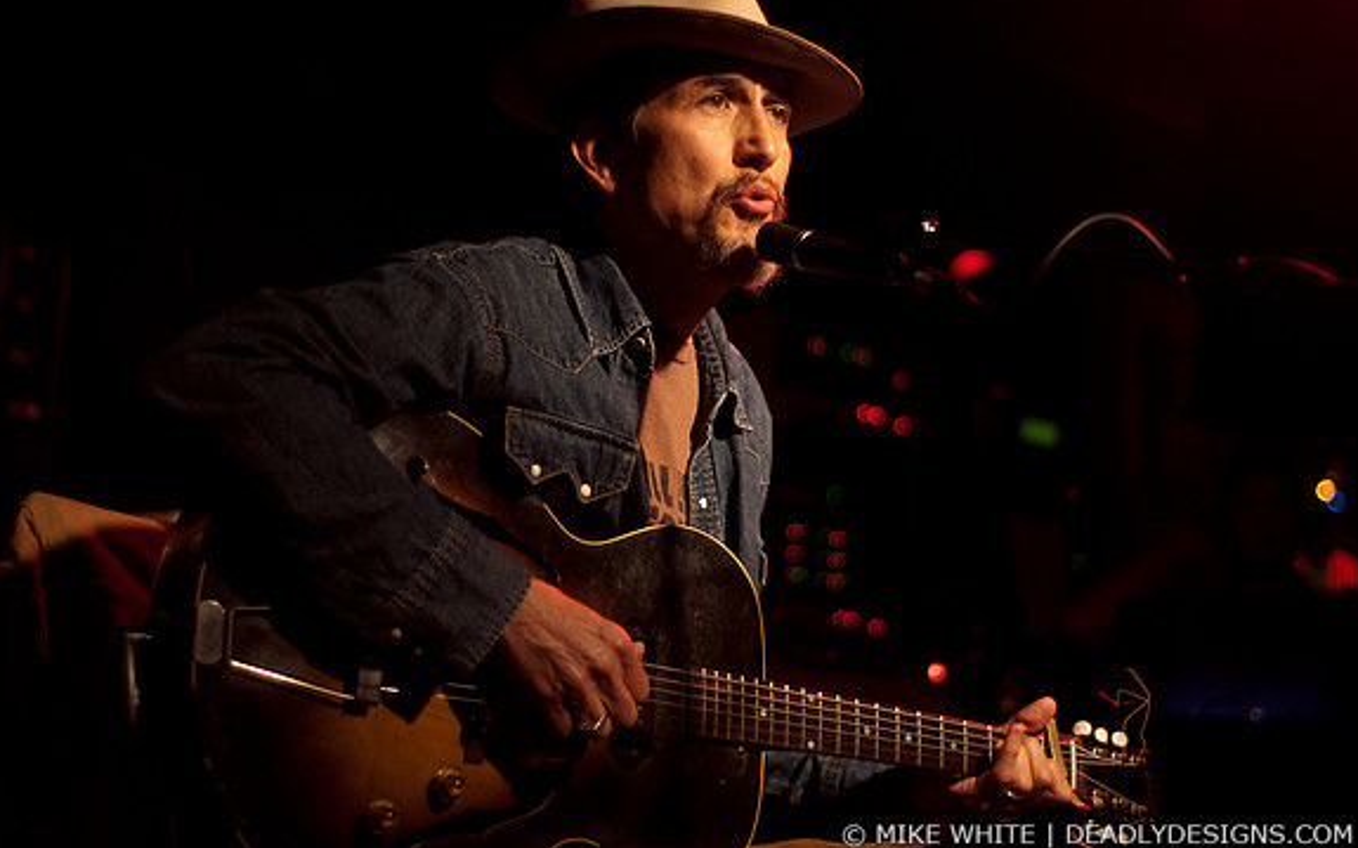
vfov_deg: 16.9
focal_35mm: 77
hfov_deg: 26.8
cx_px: 680
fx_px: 2849
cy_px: 400
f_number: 1.8
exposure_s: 1/80
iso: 1000
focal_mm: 50
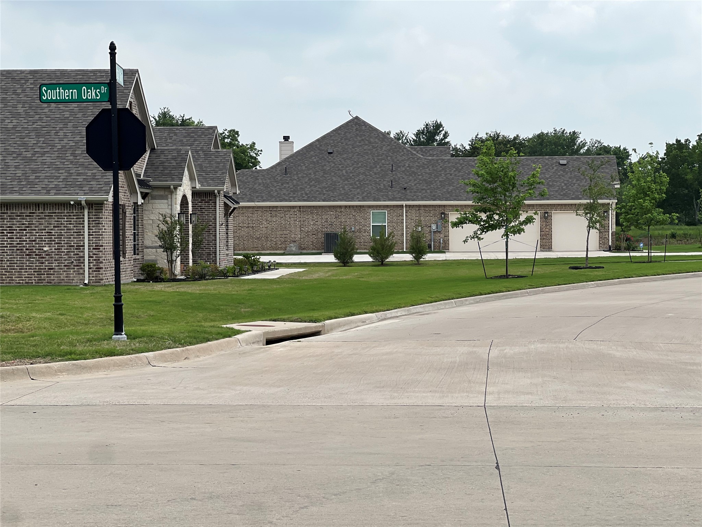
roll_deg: +1.0
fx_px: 1562
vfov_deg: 19.1
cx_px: 351
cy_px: 264
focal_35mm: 77
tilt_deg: +0.2
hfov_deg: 25.3
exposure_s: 1/943
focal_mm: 9
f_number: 2.8
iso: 32
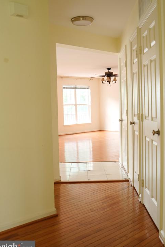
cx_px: 80
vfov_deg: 50.7
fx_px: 261
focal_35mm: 38
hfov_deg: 35.1
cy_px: 124
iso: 640
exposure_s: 1/40
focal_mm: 24
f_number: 2.8
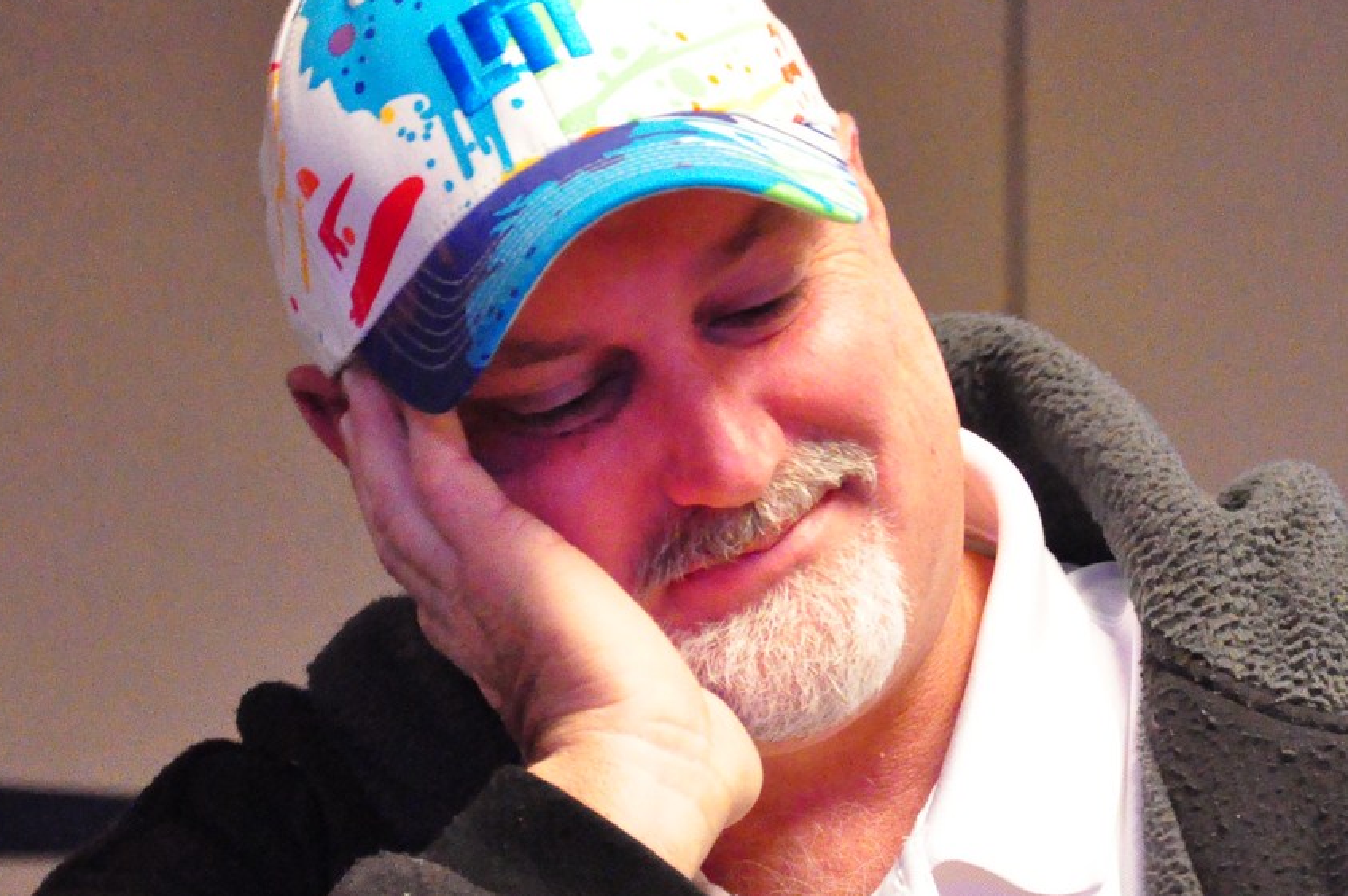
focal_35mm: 216
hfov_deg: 9.5
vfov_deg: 6.3
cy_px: 582
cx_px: 735
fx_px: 8079
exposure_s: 1/30
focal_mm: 75
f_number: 5.3
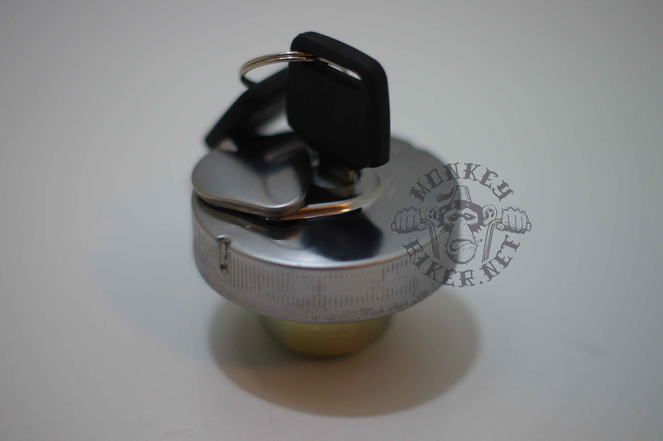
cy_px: 220
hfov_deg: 27.0
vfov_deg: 18.2
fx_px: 1380
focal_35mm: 75
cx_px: 332
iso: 250
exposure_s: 1/80
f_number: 2
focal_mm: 50
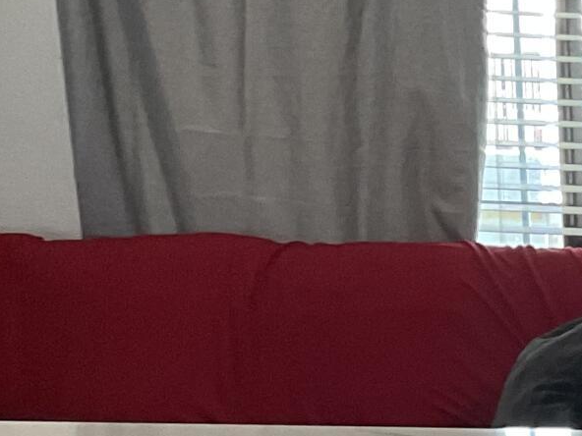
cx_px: 1403
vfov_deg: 9.8
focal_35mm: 147
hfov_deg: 11.2
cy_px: 621
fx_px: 2472
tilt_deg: -13.6
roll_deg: -2.3
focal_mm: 3
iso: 64
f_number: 1.8
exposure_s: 1/60
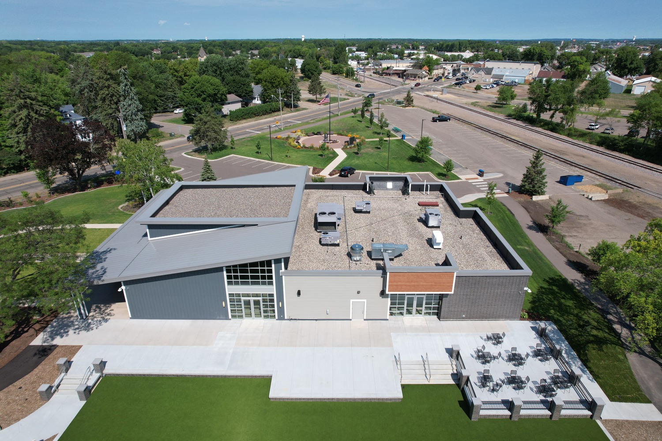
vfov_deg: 57.2
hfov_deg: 78.6
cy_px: 220
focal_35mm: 22
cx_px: 331
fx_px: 405
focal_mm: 8.38
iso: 100
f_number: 2.8
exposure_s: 1/2000
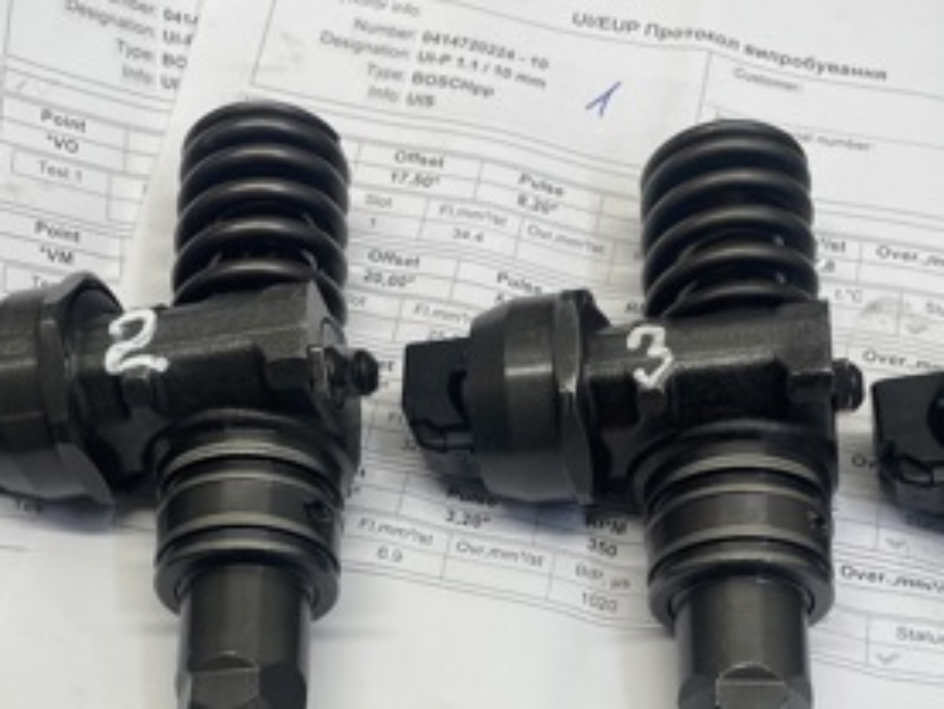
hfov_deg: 32.1
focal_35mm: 60
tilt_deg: -63.8
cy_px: 625
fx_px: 1637
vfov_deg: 23.8
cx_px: 426
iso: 32
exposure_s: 1/151
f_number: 1.6
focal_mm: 4.2
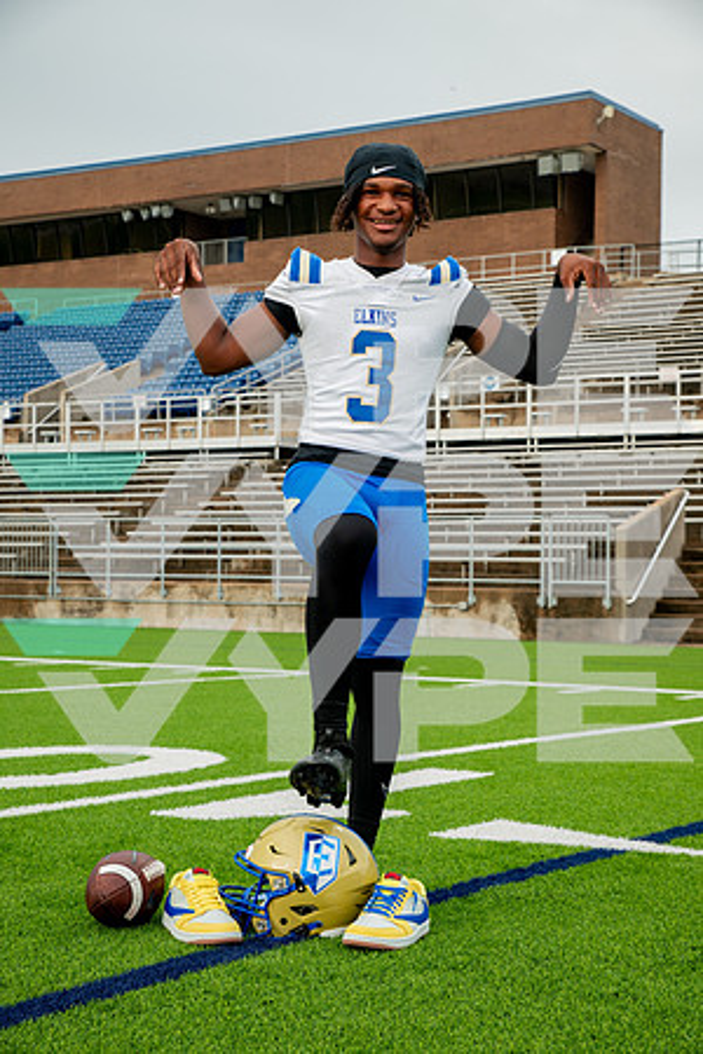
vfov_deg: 32.4
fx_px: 1816
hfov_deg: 21.9
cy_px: 527
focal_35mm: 62
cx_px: 352
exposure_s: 1/320
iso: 200
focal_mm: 62
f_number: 7.1
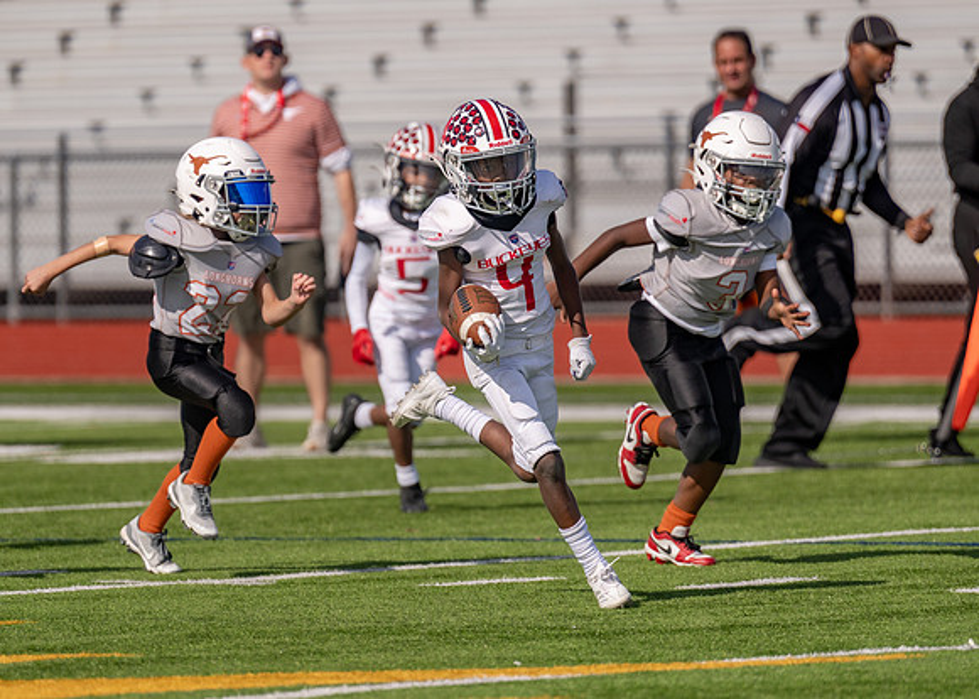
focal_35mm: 391
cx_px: 426
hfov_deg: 5.2
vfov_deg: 3.7
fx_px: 10879
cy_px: 361
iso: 160
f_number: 4
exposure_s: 1/4000
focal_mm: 280
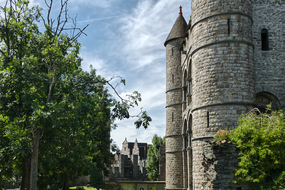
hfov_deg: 48.5
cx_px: 142
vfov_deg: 33.4
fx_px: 317
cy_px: 95
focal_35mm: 40
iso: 125
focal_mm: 14.5
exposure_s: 1/2000
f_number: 3.5
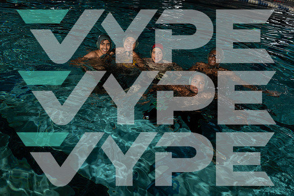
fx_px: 302
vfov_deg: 36.0
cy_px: 98
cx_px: 147
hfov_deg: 51.9
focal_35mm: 37
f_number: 4
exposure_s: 1/250
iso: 100
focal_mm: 37
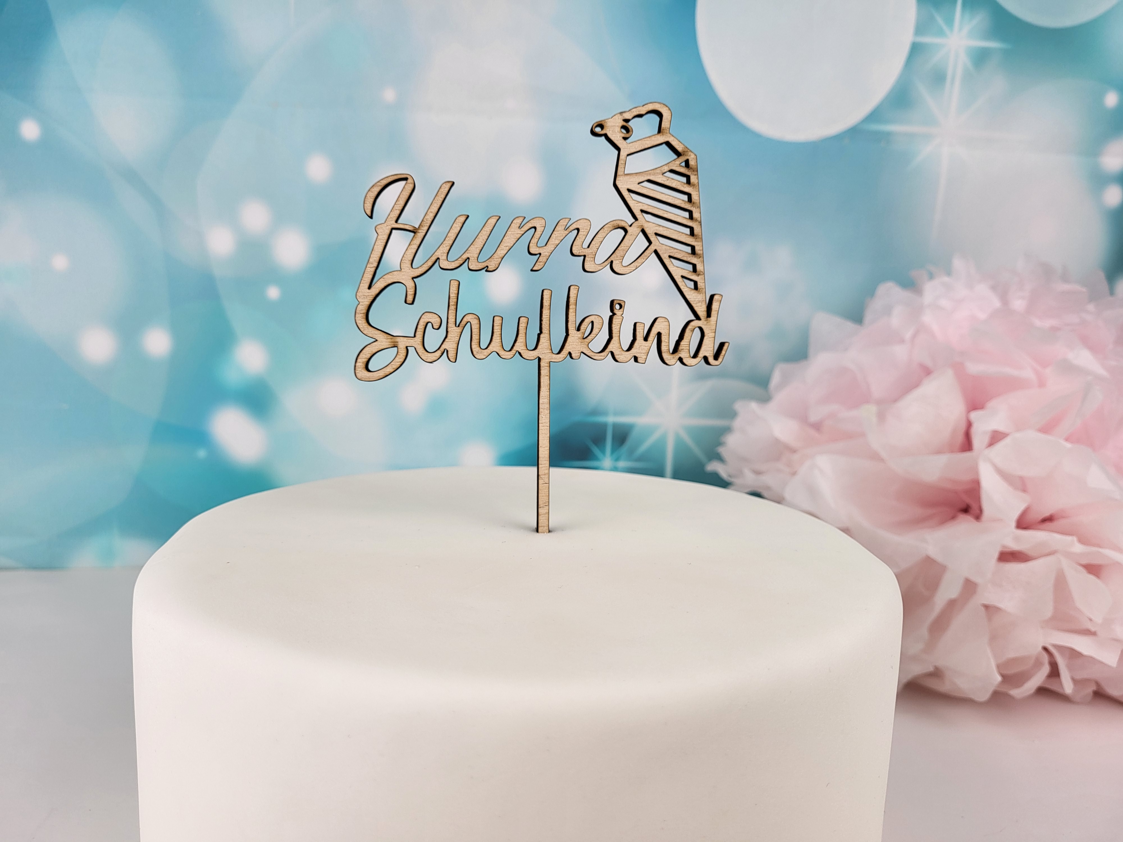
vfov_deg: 53.1
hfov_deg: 67.3
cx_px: 562
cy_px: 421
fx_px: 843
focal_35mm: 26
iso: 40
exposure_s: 1/102
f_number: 1.8
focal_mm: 5.4
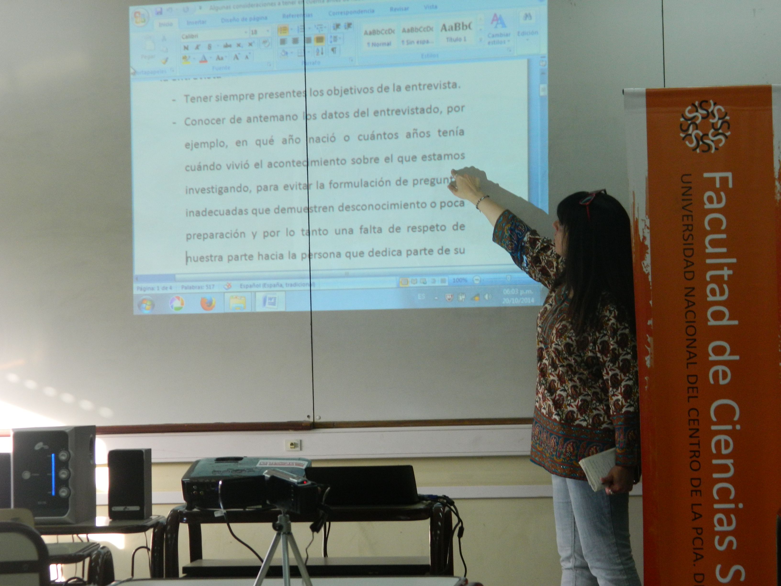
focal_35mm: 103
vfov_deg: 14.4
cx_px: 390
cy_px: 293
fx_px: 2324
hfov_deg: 19.1
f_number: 4.5
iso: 180
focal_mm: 18.6
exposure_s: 1/60
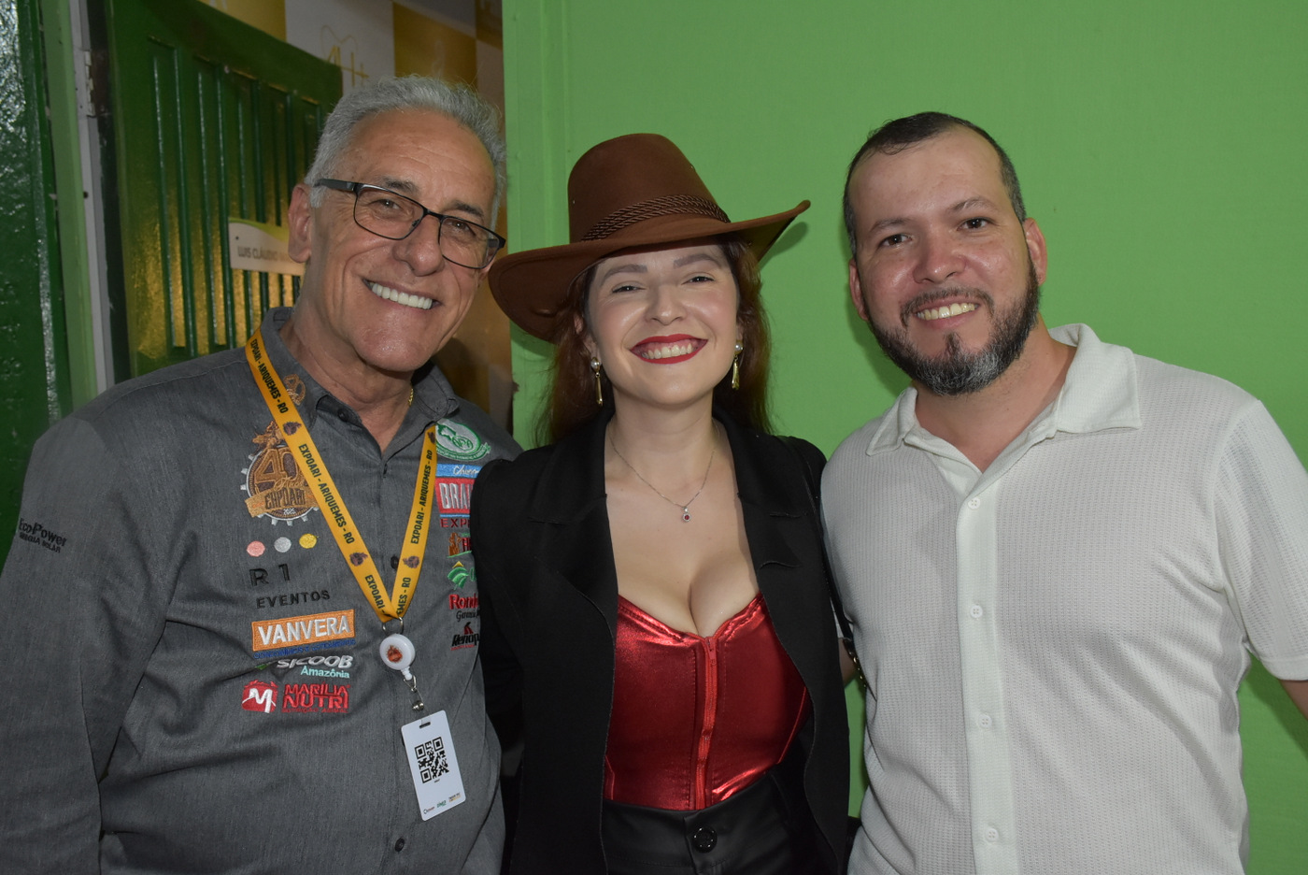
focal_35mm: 33
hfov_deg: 57.2
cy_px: 438
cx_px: 654
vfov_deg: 40.0
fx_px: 1200
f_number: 5.6
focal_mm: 22
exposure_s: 1/60
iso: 1600
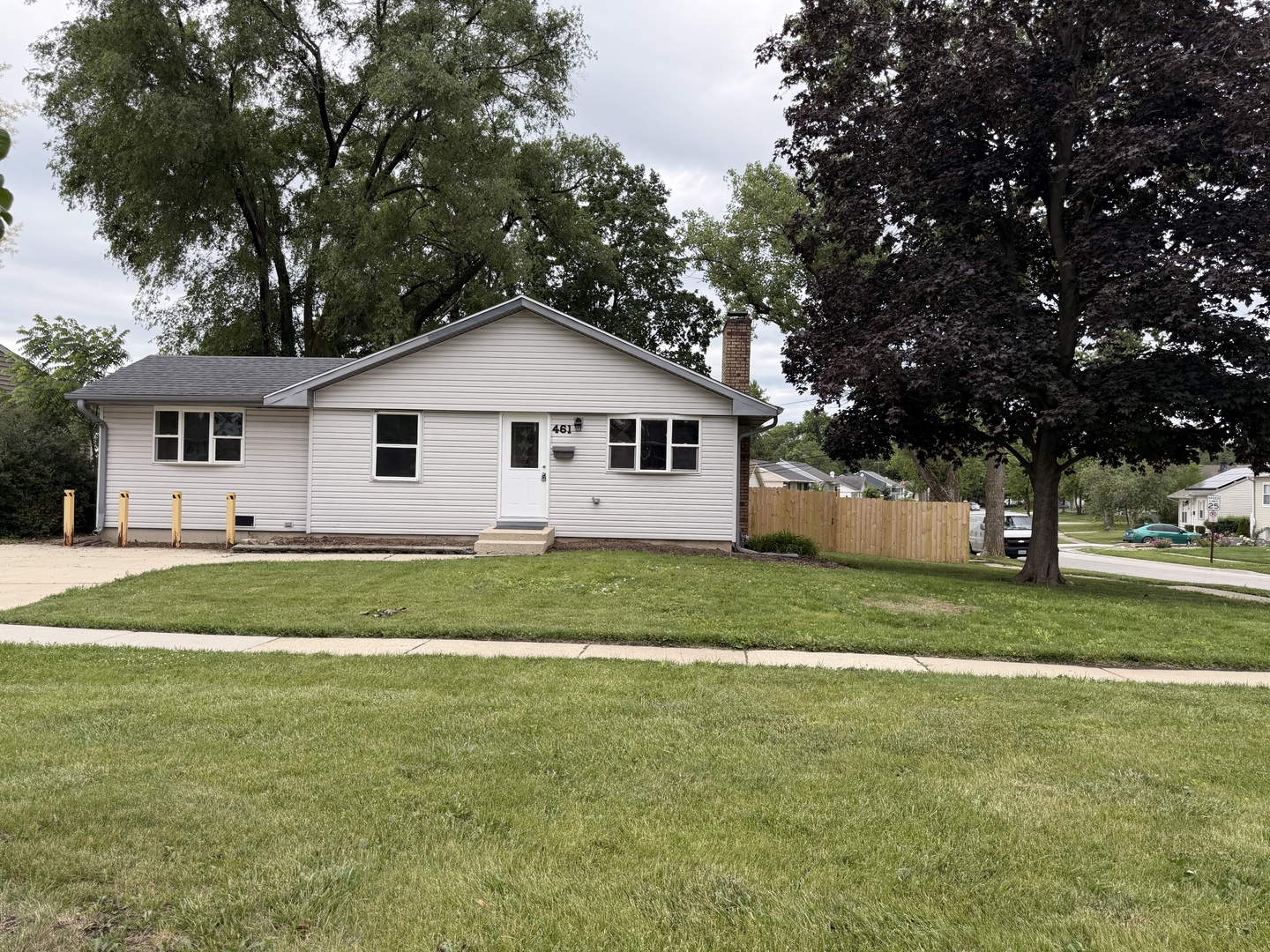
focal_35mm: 24
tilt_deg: +1.1
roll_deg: -0.1
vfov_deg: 56.8
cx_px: 635
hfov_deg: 71.6
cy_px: 476
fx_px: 881
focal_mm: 6.76
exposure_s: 1/1493
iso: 100
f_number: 1.78
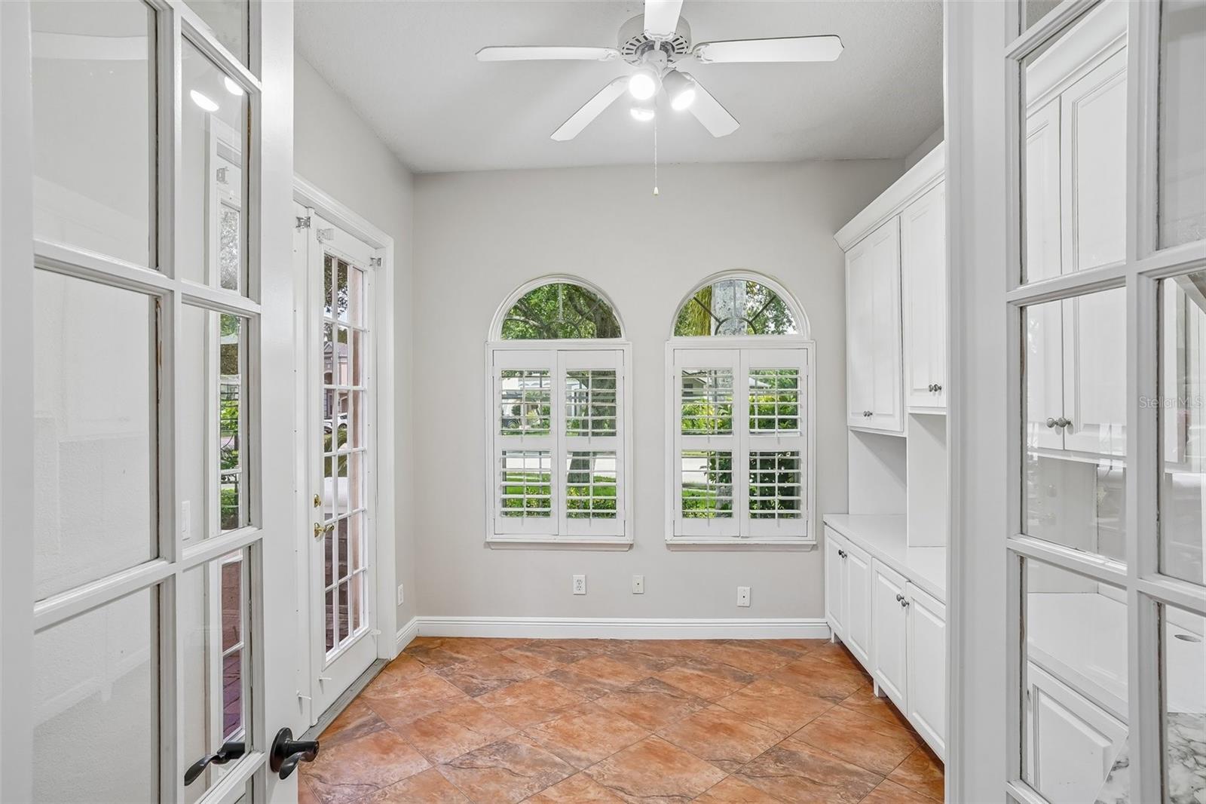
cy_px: 402
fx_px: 603
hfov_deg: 90.0
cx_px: 603
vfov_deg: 67.4
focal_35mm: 18
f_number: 9
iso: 400
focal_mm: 18
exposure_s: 1/25
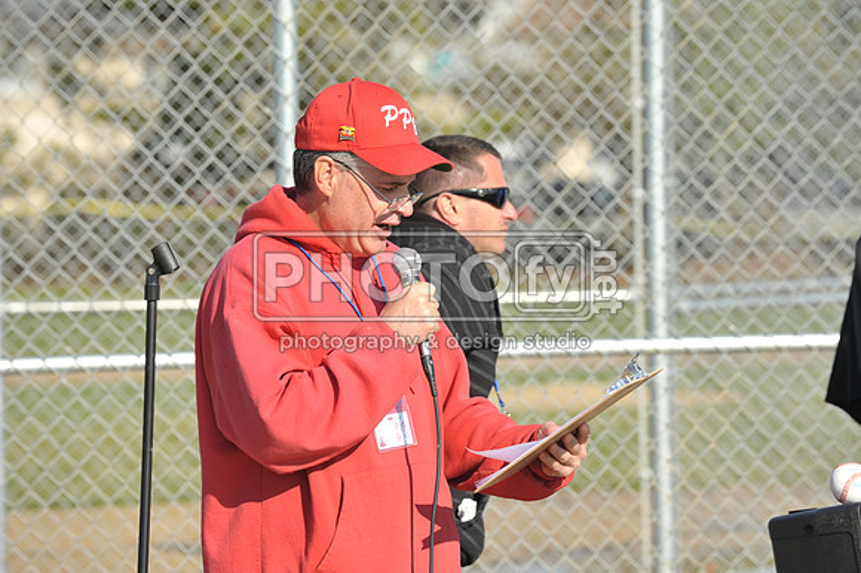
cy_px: 286
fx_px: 4780
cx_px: 430
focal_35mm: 200
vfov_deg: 6.9
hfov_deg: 10.3
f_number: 7.1
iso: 400
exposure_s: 1/1000
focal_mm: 200
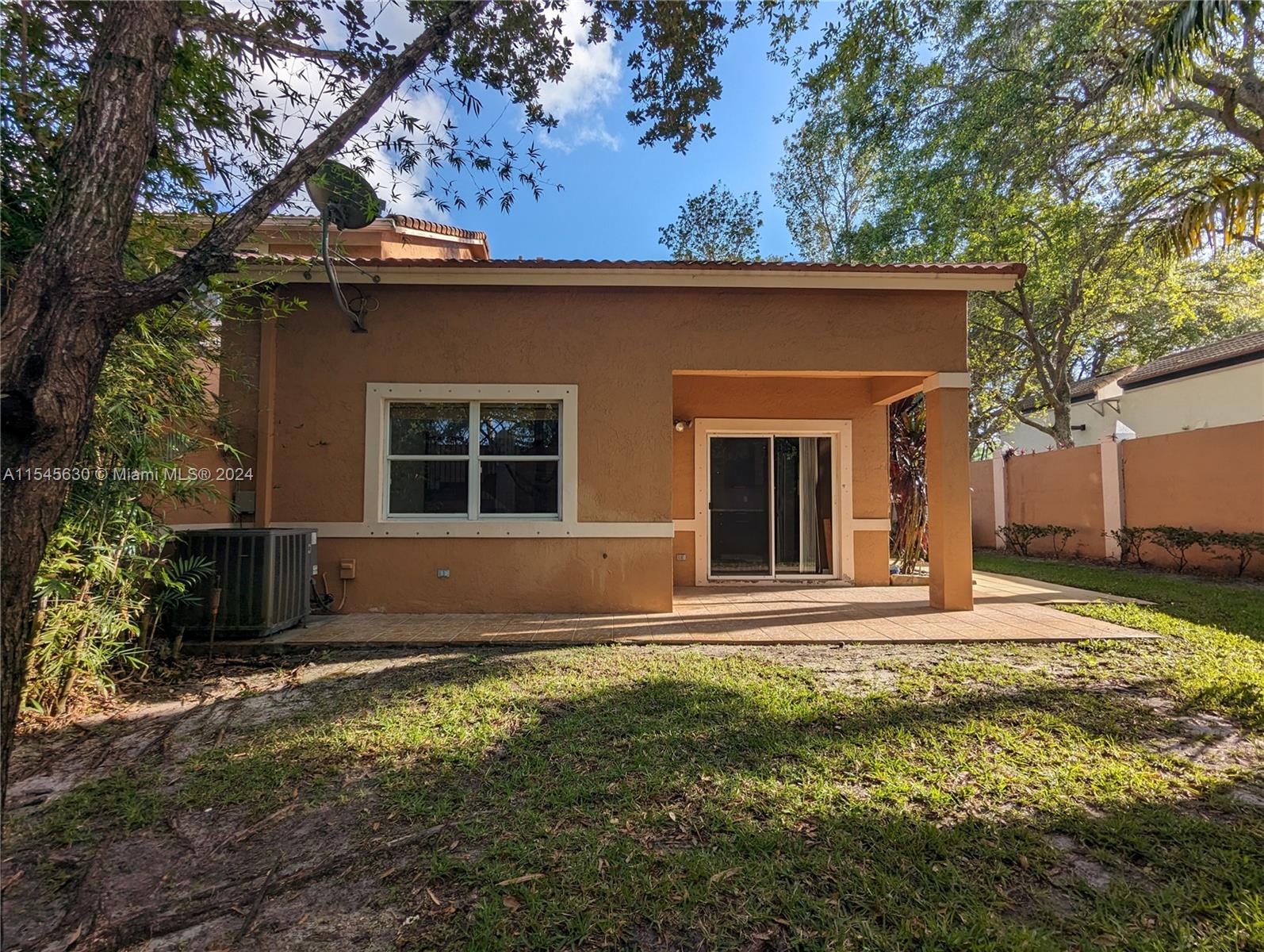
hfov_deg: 94.4
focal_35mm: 16
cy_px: 476
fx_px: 585
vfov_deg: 78.2
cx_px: 632
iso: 43
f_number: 2.2
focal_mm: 2.35
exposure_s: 1/1009
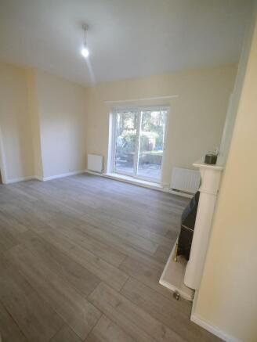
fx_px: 139
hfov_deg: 85.7
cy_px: 171
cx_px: 128
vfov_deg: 102.0
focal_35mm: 14
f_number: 4
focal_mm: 7
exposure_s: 1/60
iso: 400
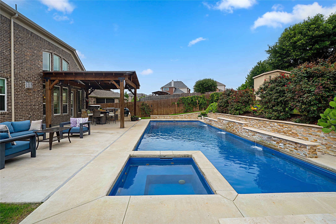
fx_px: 149
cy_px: 112
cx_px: 168
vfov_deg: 73.7
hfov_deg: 96.7
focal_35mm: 16
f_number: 9
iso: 500
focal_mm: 16
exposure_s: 1/250
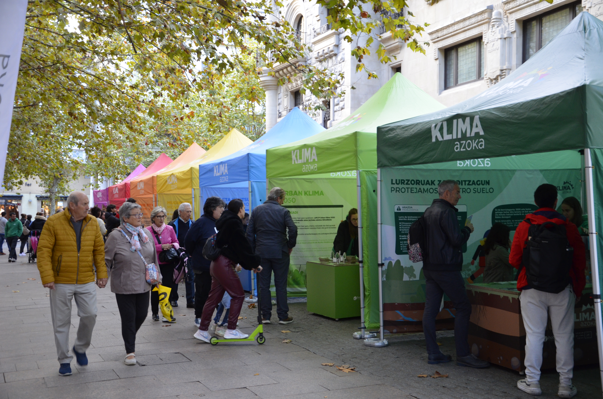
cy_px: 200
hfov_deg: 46.5
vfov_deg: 31.8
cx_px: 302
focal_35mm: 42
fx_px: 702
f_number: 4
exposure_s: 1/40
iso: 800
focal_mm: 28
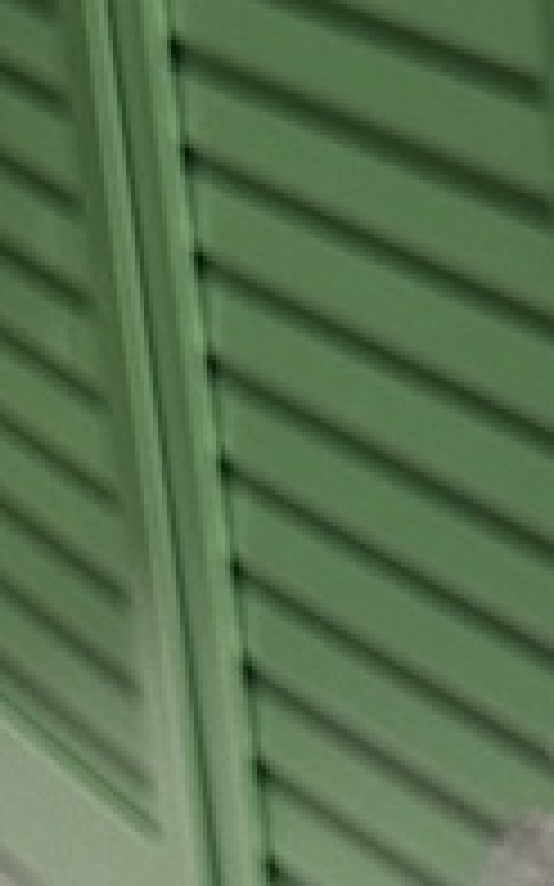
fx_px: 8002
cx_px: 1770
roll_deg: +1.4
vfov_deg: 5.9
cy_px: 2559
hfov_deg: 3.8
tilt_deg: -23.7
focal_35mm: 331
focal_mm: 6.76
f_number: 1.78
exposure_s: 1/4310
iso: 64
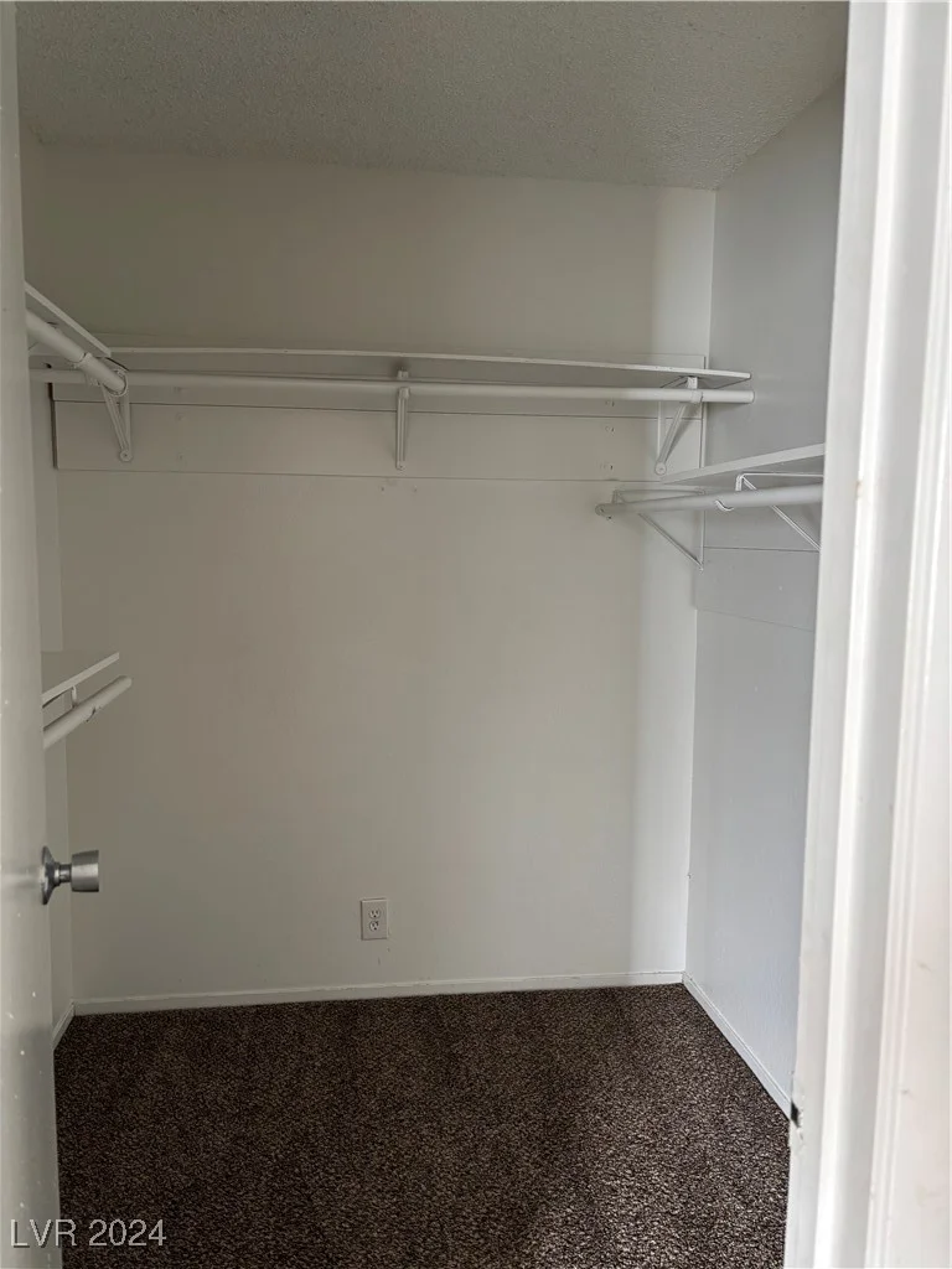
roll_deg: -1.3
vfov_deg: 67.3
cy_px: 634
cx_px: 476
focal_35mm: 26
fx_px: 953
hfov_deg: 53.1
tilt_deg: -6.2
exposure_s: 1/67
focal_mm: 5.96
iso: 125
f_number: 1.6
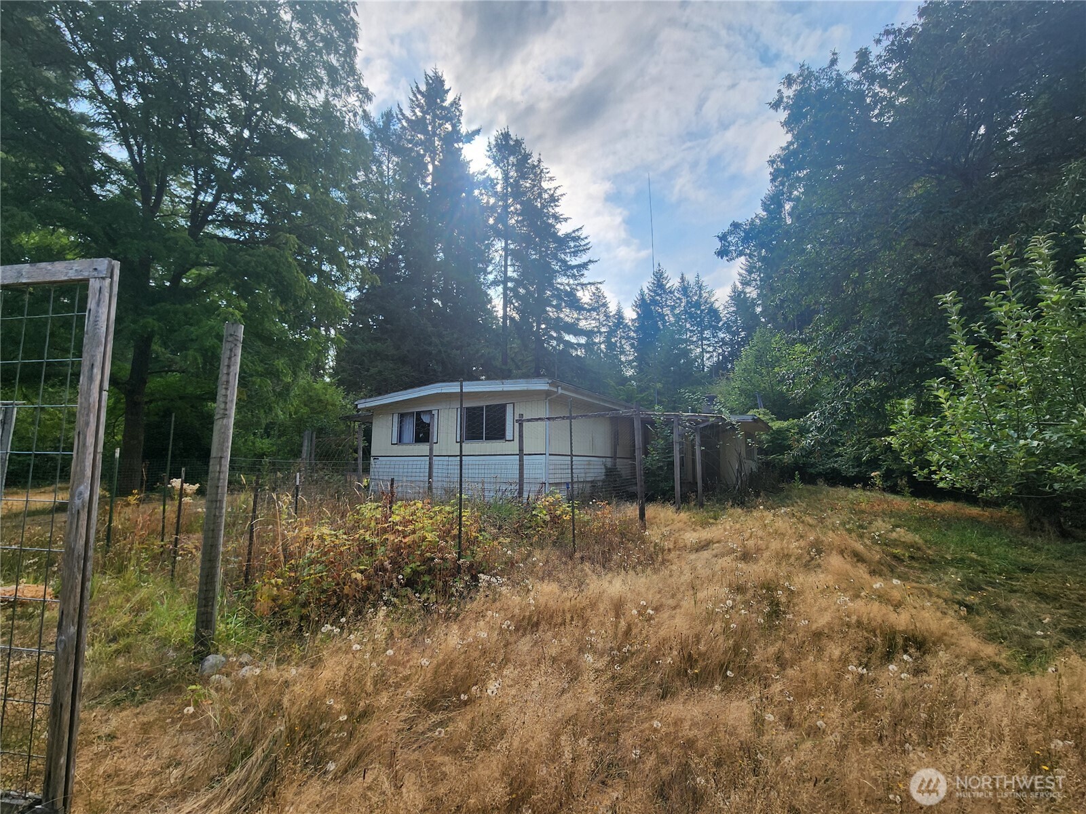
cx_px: 543
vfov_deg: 89.9
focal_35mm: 13
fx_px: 408
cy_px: 407
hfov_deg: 106.2
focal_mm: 2.2
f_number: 2.2
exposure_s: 1/1235
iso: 50
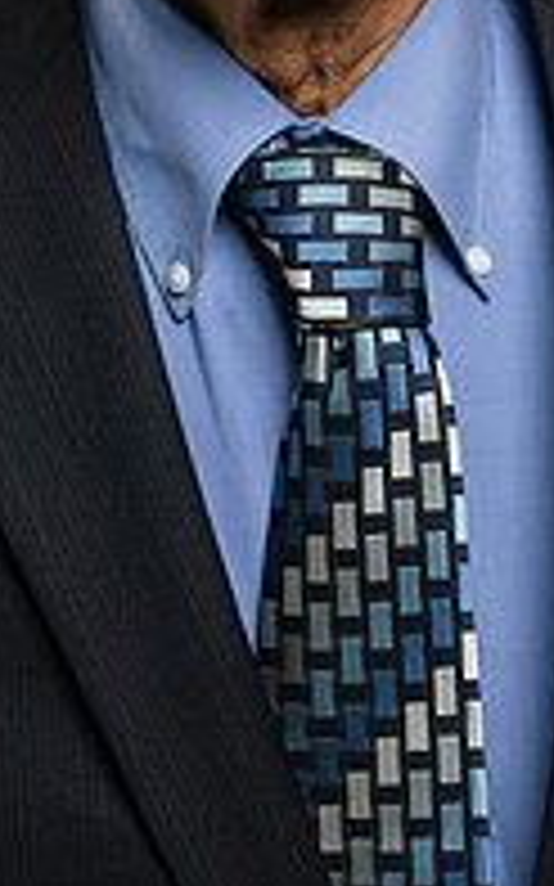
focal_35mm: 271
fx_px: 6551
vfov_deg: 7.7
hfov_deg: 4.8
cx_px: 259
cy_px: 24
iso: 160
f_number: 5
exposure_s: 1/250
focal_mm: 70
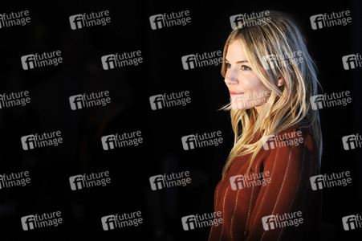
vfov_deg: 6.9
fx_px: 2010
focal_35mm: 200
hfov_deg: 10.3
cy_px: 120
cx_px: 181
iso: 200
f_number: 5.6
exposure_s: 1/320
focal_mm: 200
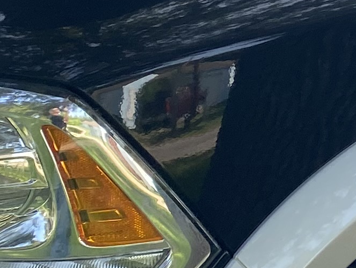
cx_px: 782
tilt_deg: -9.1
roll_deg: -6.6
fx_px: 1626
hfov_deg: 11.0
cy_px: -54
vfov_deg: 9.3
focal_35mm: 158
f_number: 1.8
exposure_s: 1/613
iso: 32
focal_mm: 4.25
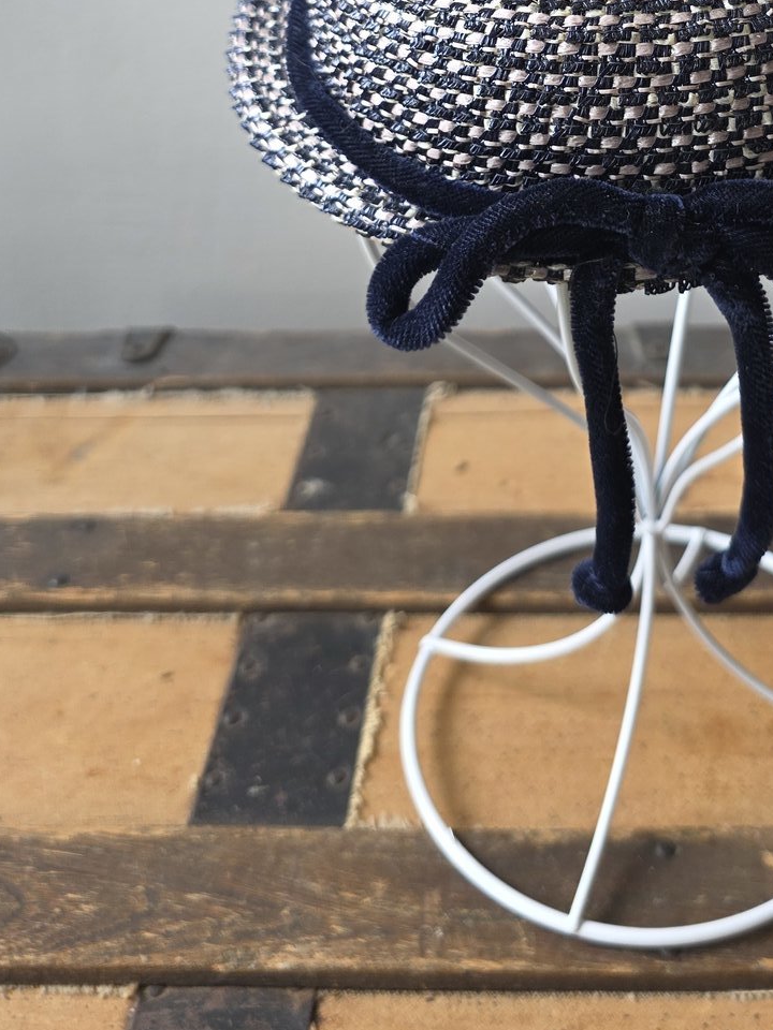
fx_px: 1370
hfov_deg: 30.8
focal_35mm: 46
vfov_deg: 37.6
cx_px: 614
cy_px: 42
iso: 100
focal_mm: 6.3
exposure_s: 1/120
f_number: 1.7
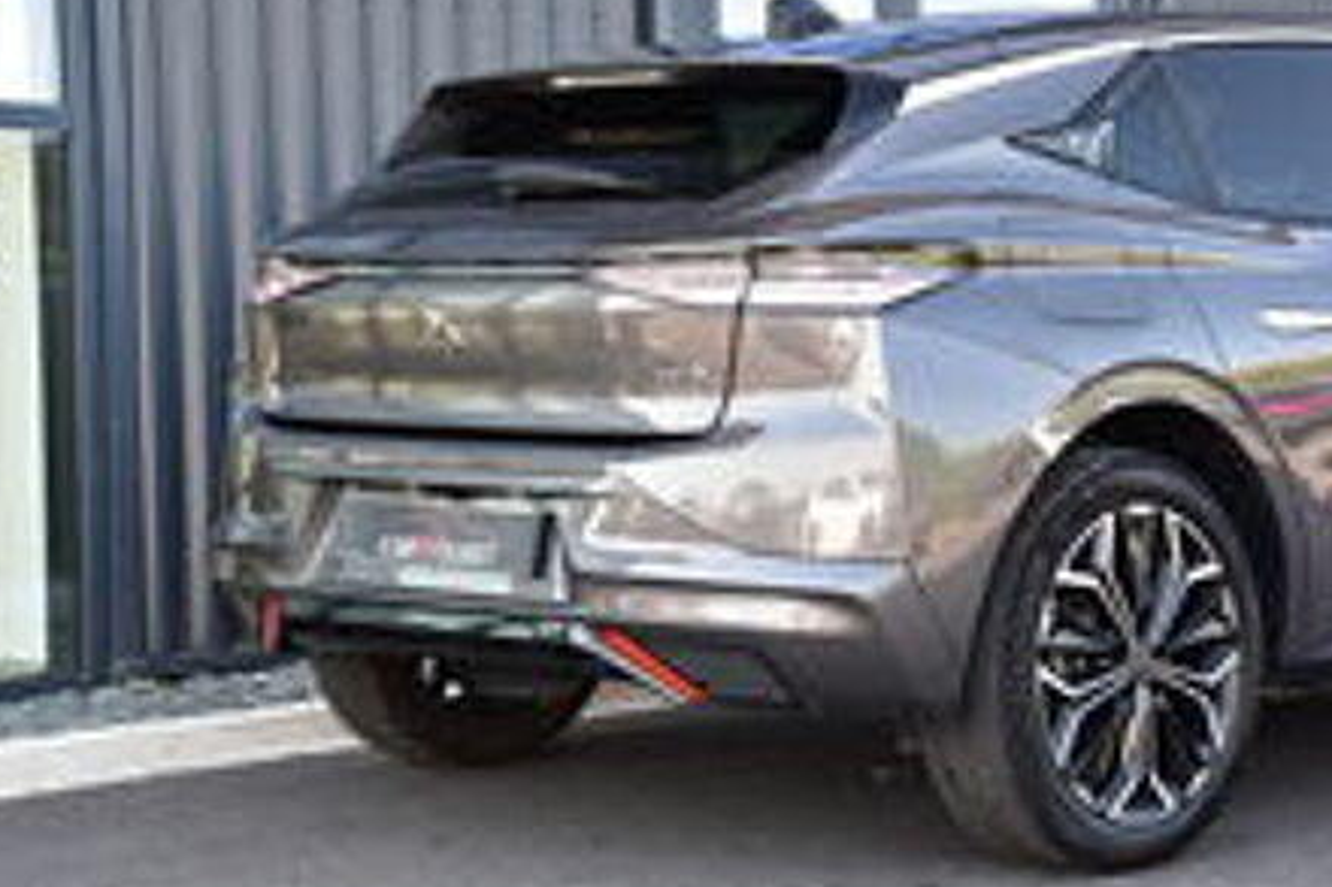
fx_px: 3144
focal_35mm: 85
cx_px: 678
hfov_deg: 23.9
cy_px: 437
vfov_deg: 16.1
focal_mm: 52
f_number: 8
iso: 450
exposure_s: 1/60
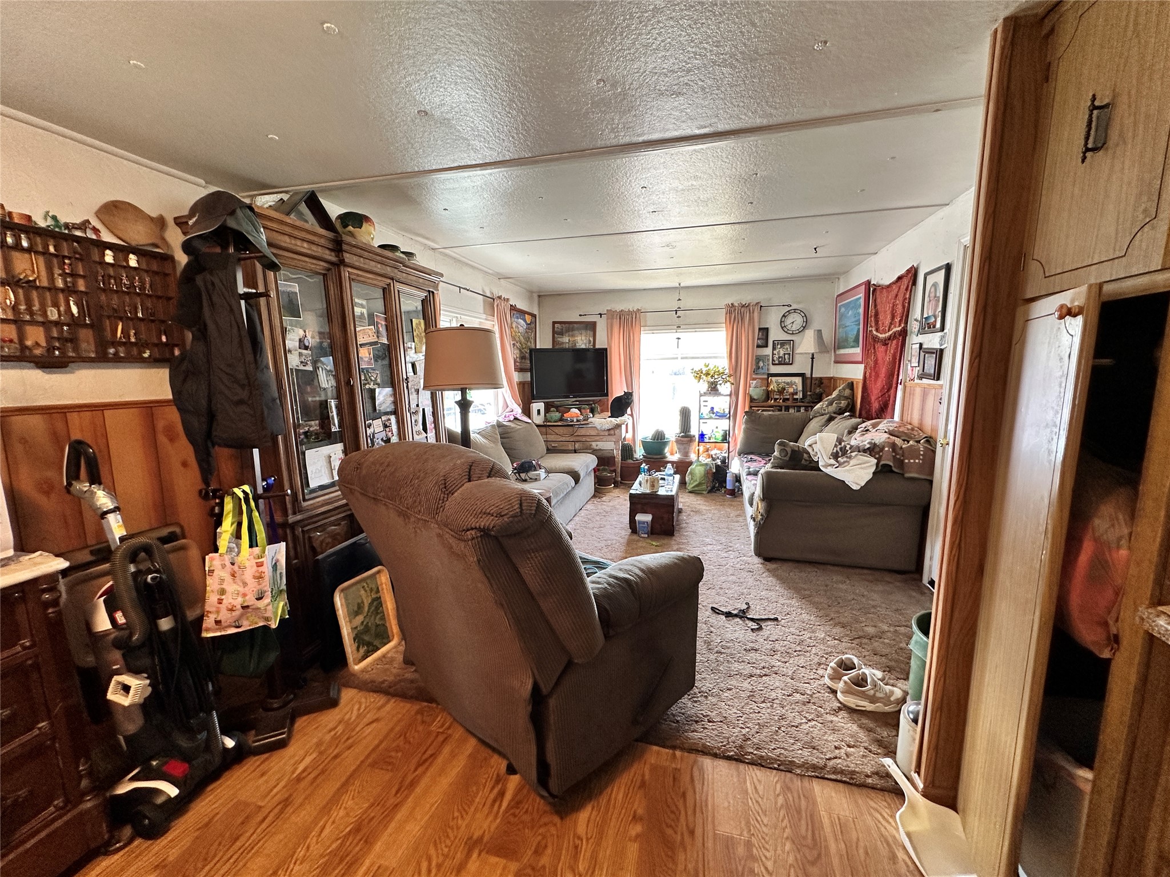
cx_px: 585
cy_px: 438
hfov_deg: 102.1
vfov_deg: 85.7
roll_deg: +0.1
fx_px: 473
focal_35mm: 14
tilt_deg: -7.2
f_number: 2.2
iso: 160
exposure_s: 1/60
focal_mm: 2.22
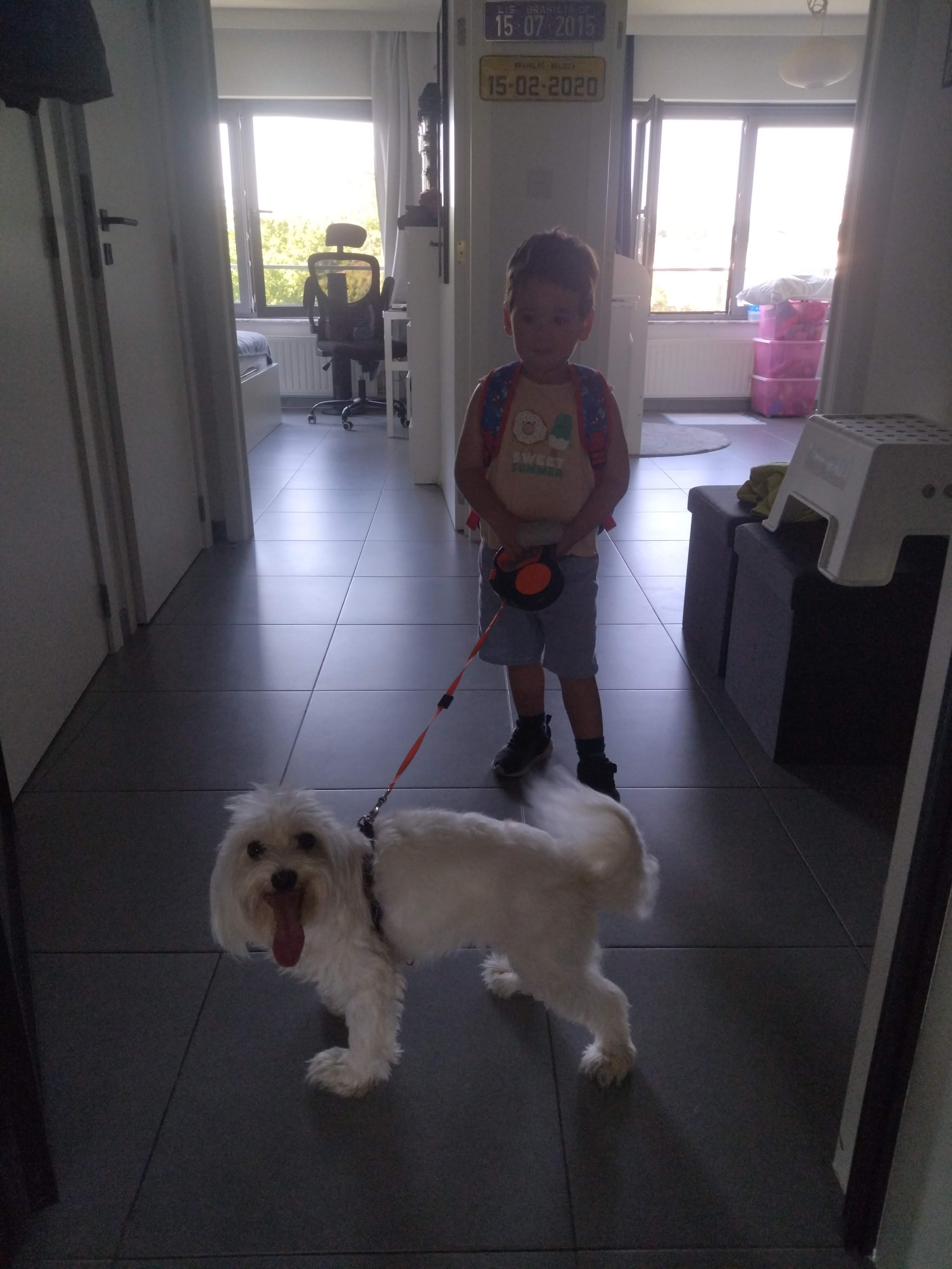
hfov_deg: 51.4
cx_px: 476
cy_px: 634
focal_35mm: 27
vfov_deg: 65.3
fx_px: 990
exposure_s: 1/120
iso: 198
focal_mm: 4.74
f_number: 1.79
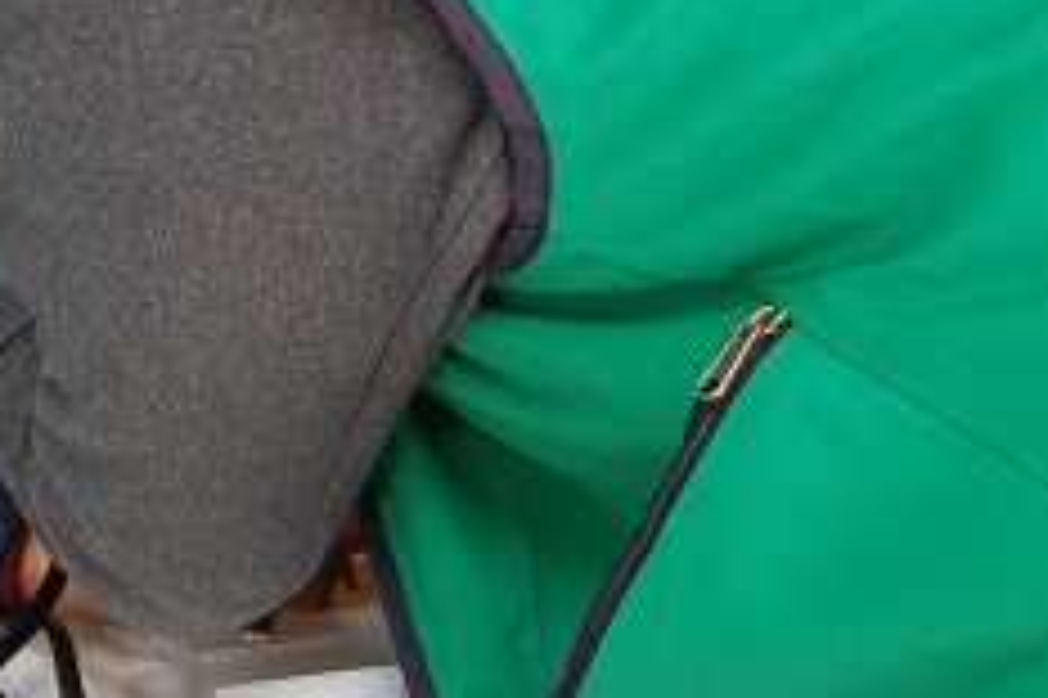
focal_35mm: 116
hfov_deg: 17.0
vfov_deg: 11.4
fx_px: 3374
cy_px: -266
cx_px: -144
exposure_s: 1/50
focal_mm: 24
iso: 400
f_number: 4
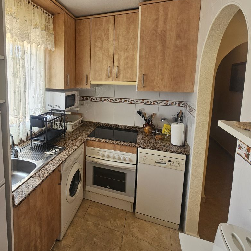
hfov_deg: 74.3
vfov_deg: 76.9
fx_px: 156
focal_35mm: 19
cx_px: 76
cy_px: 102
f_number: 2.2
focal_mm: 2.2
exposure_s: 1/100
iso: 64
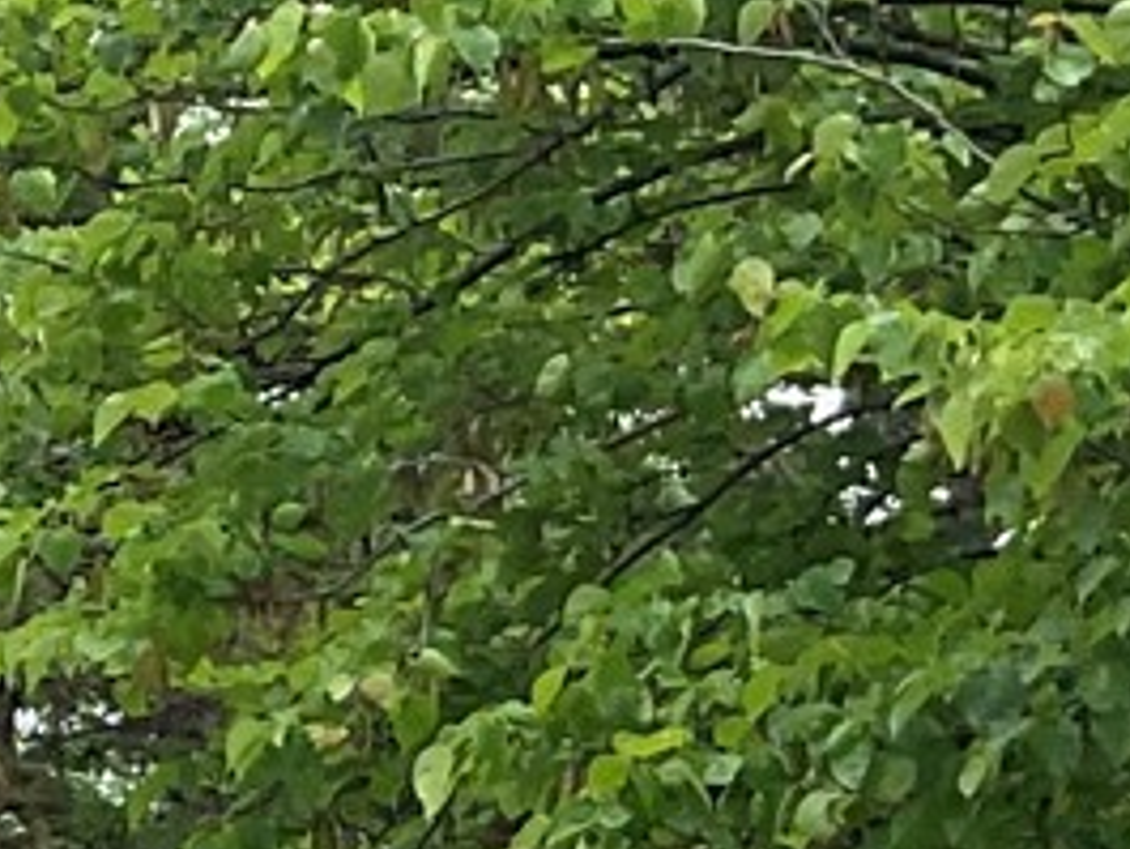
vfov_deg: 7.1
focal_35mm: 210
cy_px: 610
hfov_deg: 8.3
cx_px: -1979
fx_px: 6858
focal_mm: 3
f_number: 1.8
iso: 16
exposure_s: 1/428
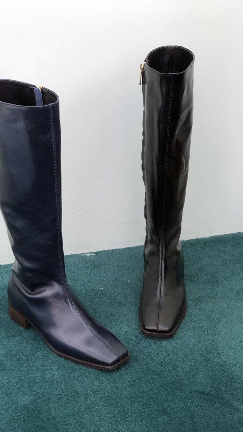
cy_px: 217
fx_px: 722
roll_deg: +2.5
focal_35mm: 63
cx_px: 82
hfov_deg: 19.1
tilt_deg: -27.1
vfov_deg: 33.3
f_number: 2.8
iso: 32
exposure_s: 1/30
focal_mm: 6.6
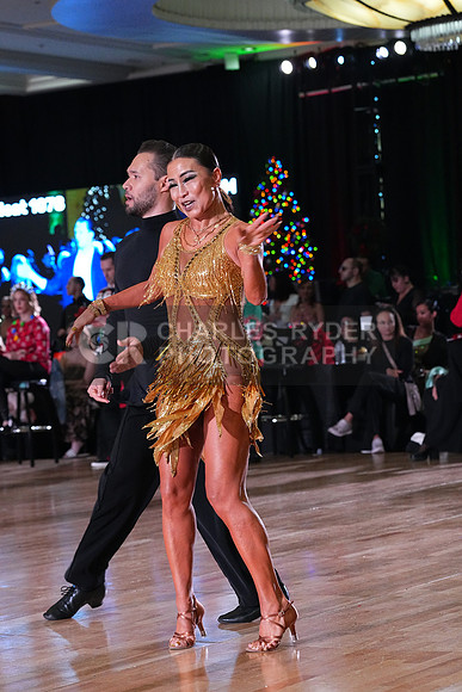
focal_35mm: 99
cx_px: 231
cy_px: 346
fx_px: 1904
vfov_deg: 20.6
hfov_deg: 13.8
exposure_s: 1/400
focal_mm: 99
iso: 8000
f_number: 5.6
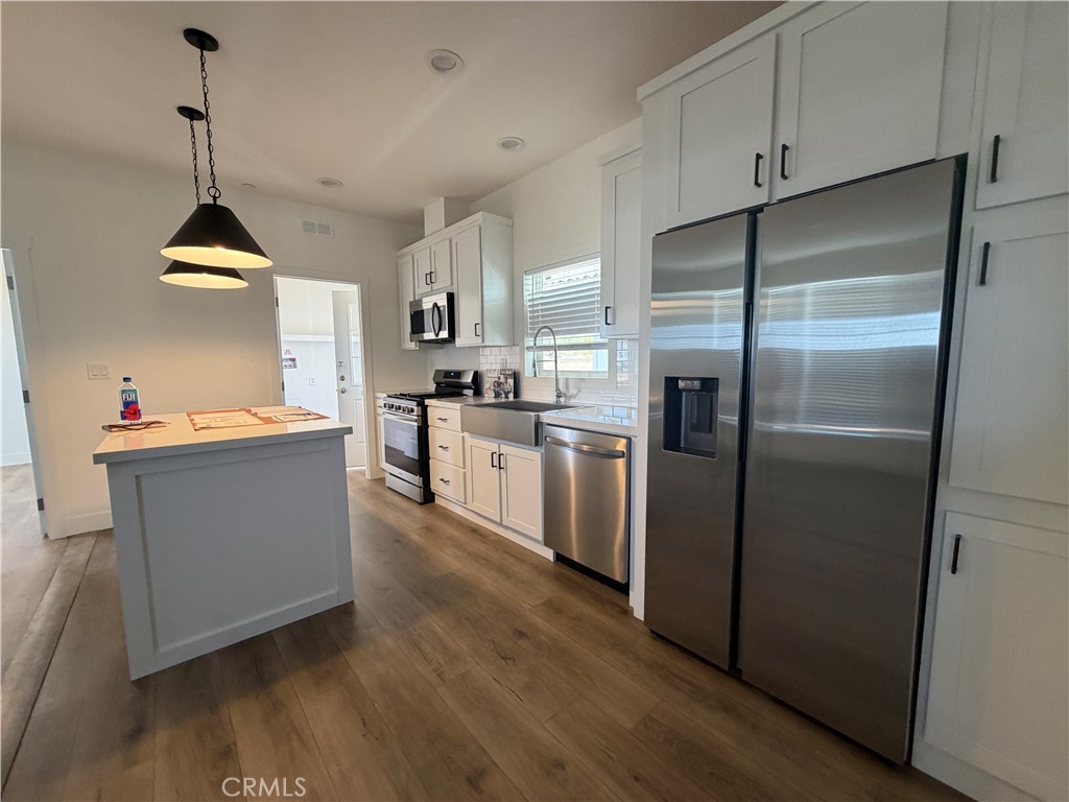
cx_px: 534
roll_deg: +1.0
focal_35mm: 14
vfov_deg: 85.7
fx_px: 432
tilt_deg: -7.5
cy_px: 401
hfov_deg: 102.1
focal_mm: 2.22
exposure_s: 1/60
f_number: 2.2
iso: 250
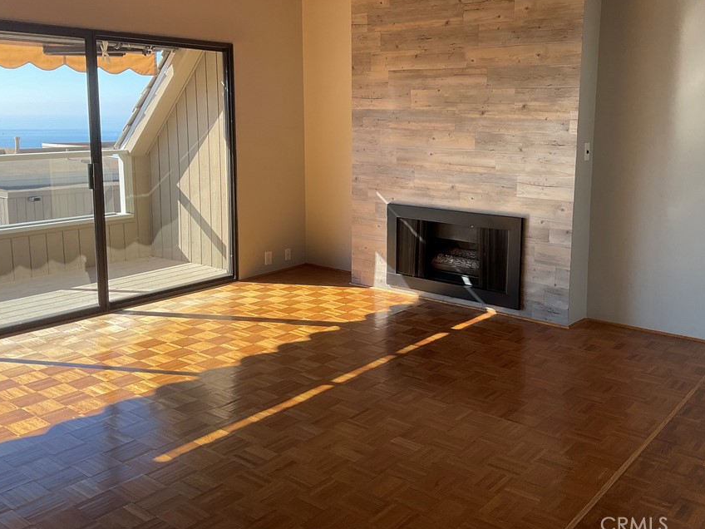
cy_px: 217
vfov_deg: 40.6
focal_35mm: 35
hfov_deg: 52.5
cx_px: 402
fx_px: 713
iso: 16
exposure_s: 1/378
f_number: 1.8
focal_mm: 3
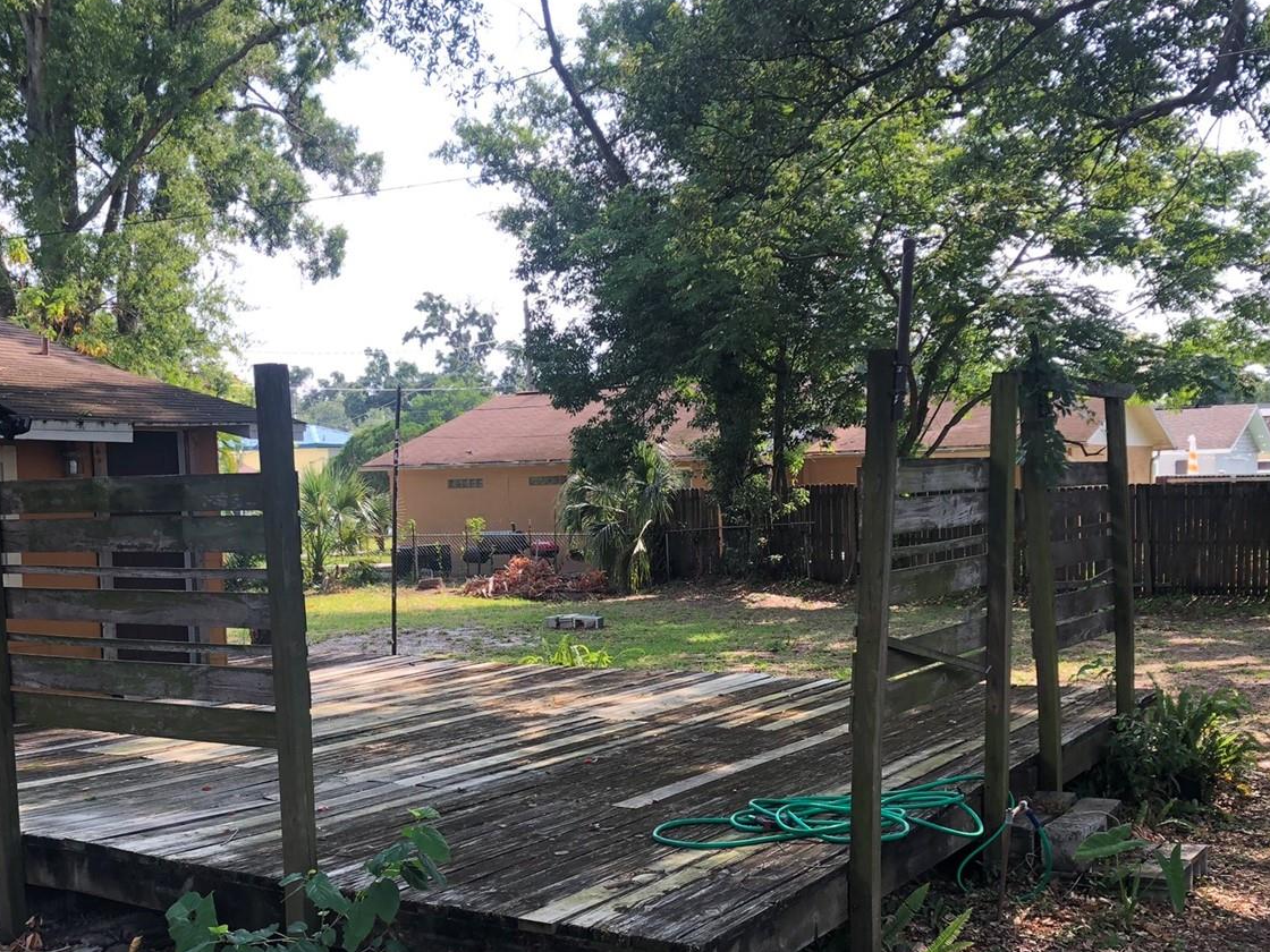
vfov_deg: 35.6
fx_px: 1468
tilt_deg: -5.4
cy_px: 646
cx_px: 536
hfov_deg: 46.6
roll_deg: +2.2
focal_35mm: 40
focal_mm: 3.99
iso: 20
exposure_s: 1/226
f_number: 1.8
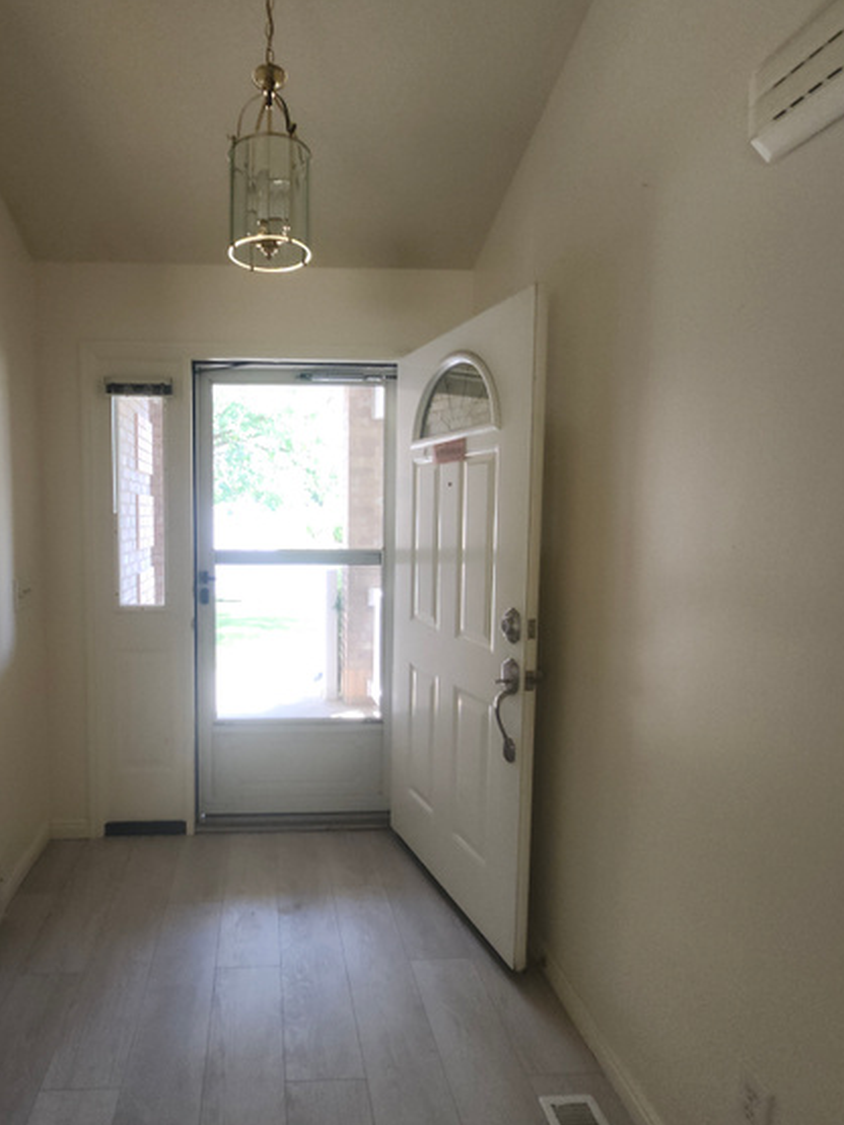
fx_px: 585
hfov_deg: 70.2
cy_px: 576
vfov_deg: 87.8
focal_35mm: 18
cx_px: 306
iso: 64
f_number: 2.2
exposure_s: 1/60
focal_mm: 1.74
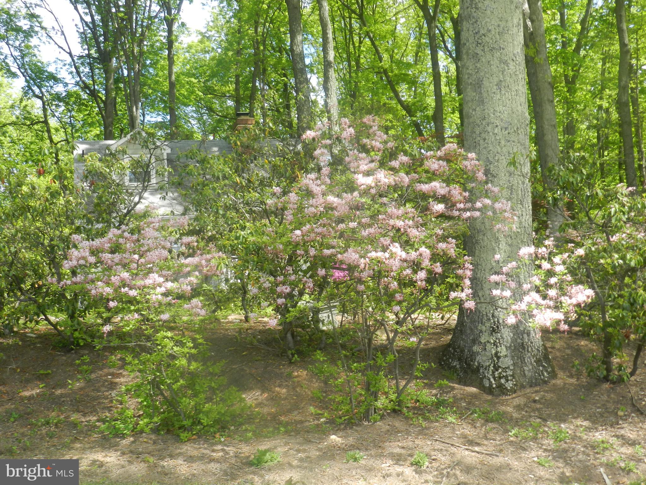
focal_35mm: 46
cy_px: 242
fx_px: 858
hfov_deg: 41.2
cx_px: 323
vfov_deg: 31.5
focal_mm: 8.1
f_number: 4.2
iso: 160
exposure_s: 1/200
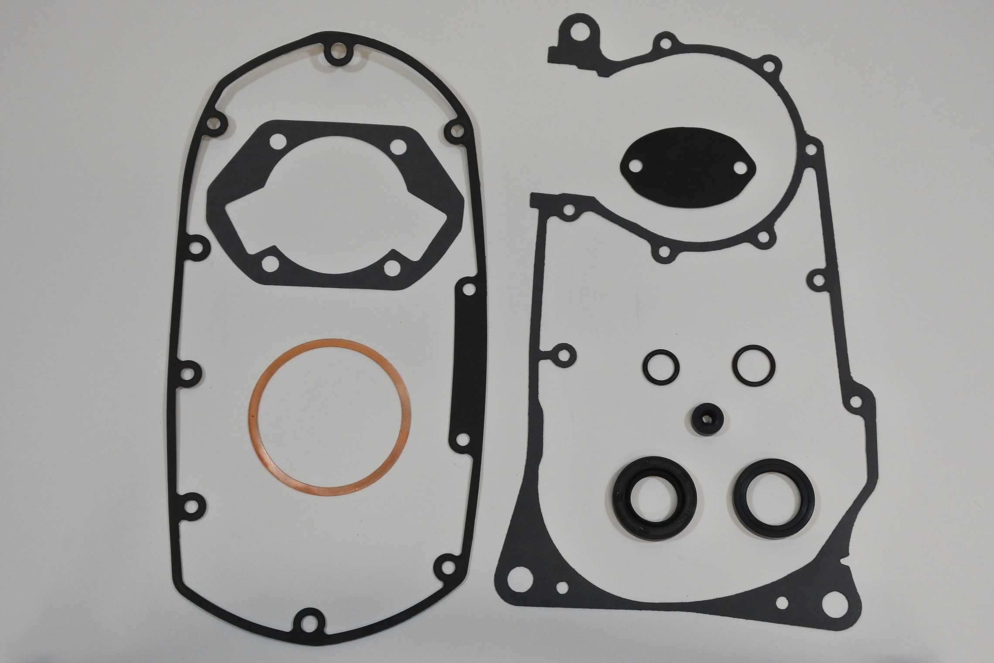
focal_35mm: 45
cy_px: 332
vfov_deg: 29.9
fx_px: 1242
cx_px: 497
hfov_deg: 43.6
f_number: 4.5
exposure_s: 1/125
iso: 560
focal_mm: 16.8
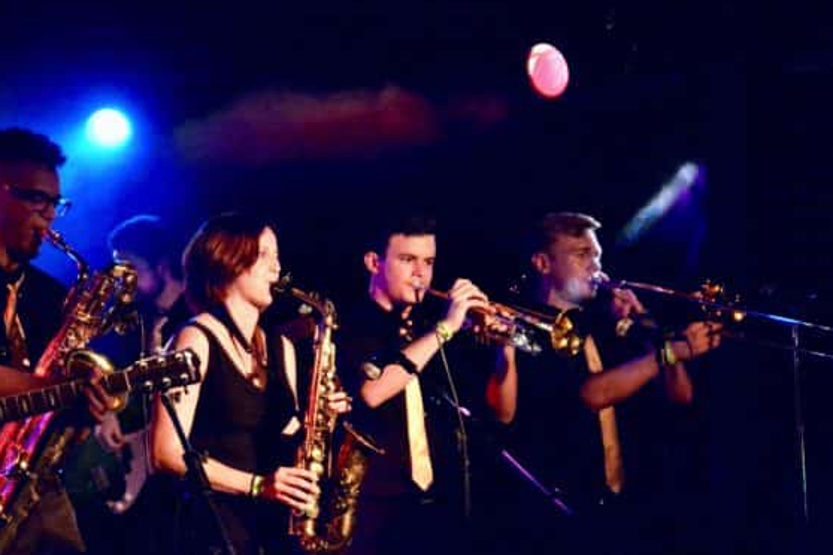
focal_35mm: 124
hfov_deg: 16.4
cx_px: 185
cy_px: 357
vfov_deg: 11.1
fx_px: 2867
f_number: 2.8
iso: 6400
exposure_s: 1/100
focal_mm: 45
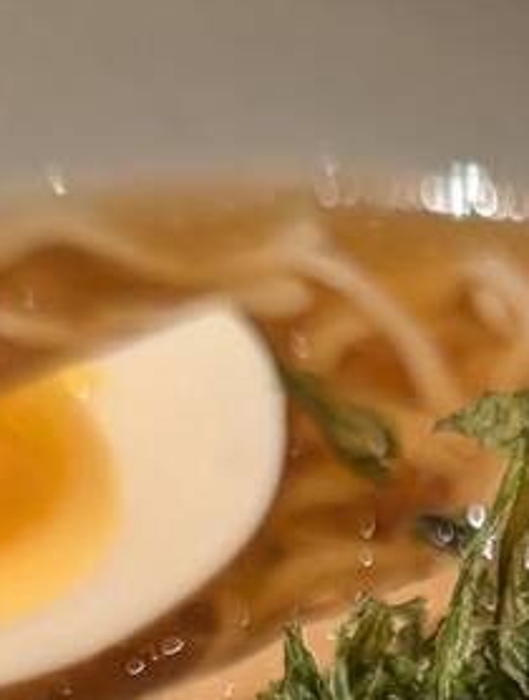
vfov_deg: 13.0
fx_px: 2799
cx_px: 563
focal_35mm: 138
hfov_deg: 10.7
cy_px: 1244
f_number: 1.68
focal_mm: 6.9
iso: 21
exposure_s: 1/63.4
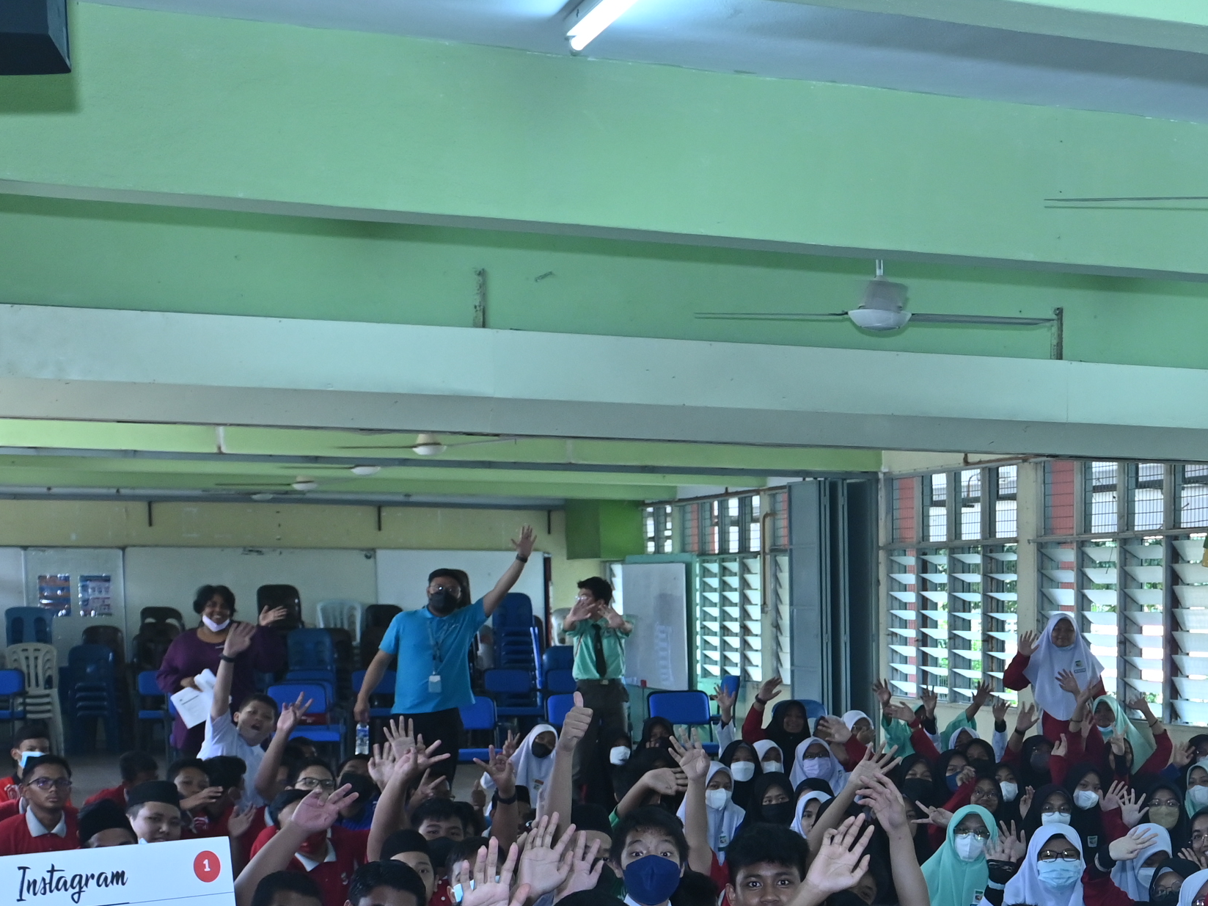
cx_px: 1289
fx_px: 2582
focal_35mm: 74
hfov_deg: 24.7
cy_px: 913
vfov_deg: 19.3
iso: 1000
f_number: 3.5
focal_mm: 28
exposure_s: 1/125
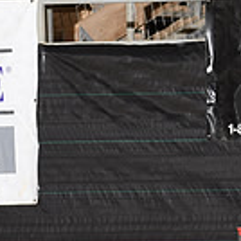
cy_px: 231
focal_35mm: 810
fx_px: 6380
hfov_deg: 2.2
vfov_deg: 2.2
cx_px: 453
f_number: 5.6
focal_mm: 220
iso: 1000
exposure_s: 1/250
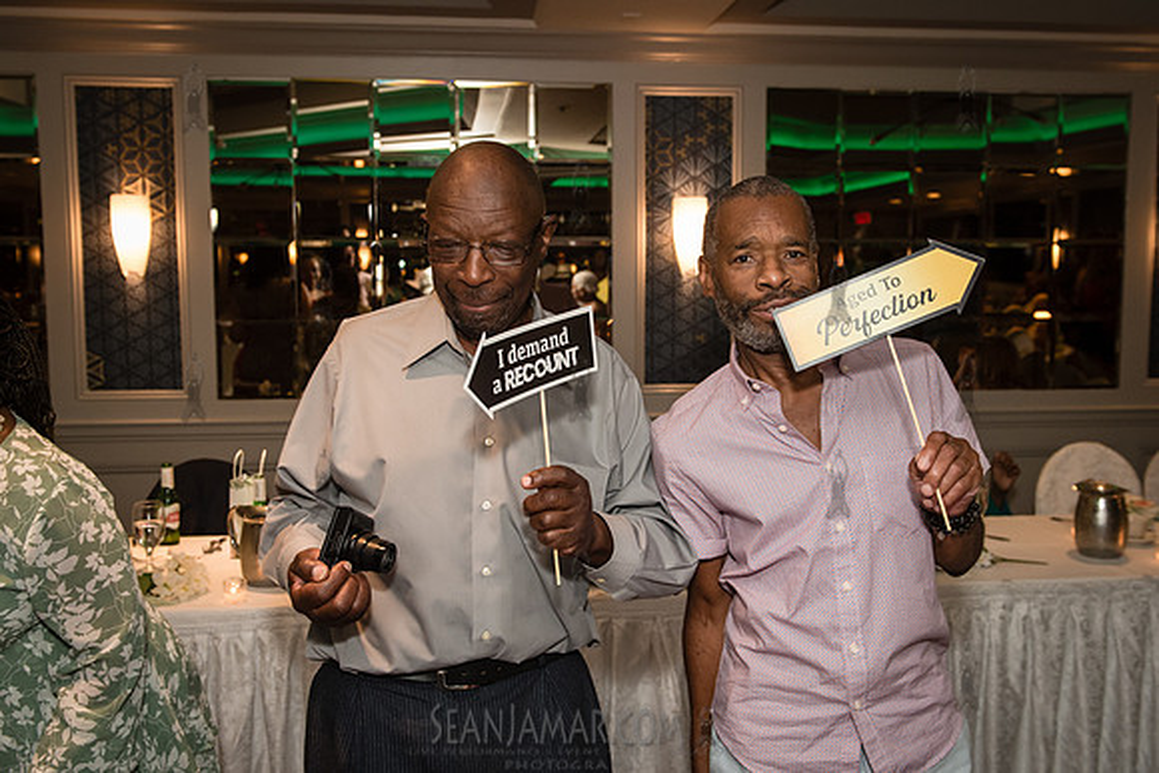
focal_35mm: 38
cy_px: 383
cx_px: 613
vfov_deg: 35.0
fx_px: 1226
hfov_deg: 50.6
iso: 1600
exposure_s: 1/200
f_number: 3.5
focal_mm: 31
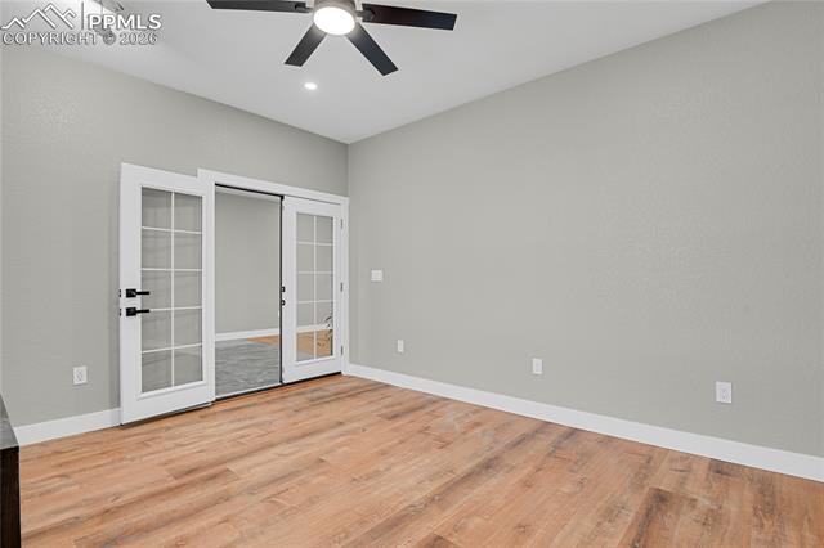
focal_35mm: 17
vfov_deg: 70.4
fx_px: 389
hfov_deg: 93.3
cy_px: 274
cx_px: 412
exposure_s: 1.6
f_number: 8
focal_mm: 17
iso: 250
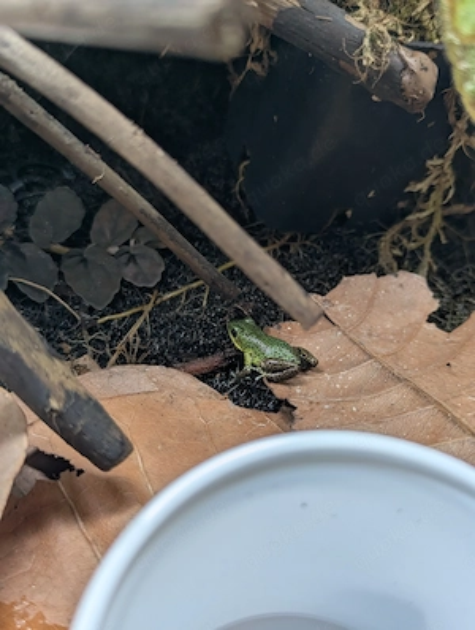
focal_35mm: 48
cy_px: 315
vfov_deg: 39.6
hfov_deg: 30.4
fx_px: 875
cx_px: 238
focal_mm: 6.81
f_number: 1.85
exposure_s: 1/99.9
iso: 58
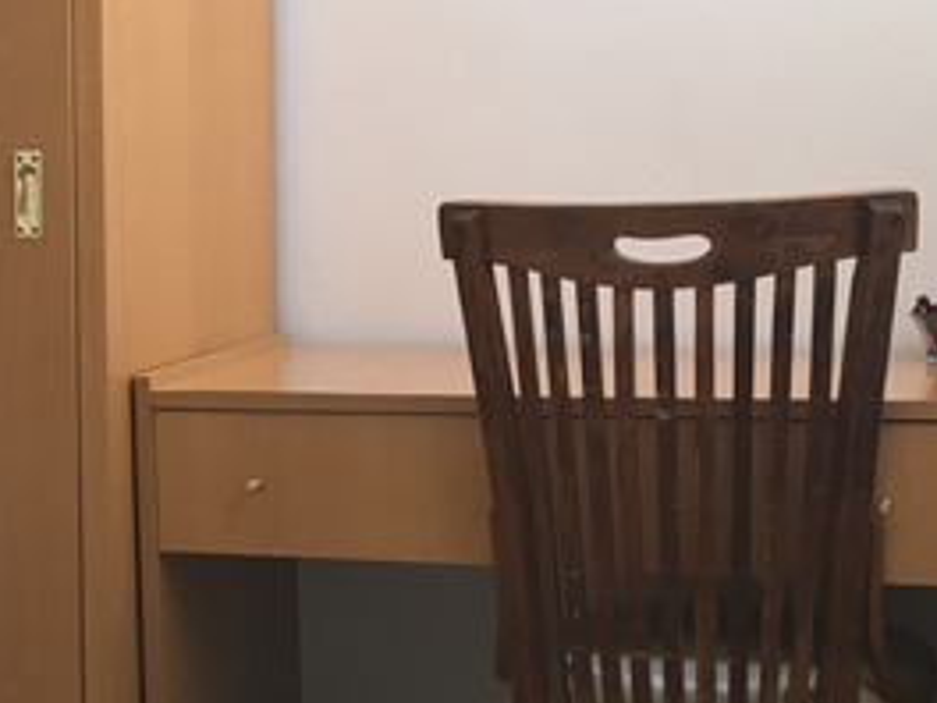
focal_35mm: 88
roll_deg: +1.9
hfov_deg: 21.8
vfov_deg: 16.8
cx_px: 131
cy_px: 348
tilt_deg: -4.8
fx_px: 2382
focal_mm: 4.15
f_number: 2.2
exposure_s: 1/33
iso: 25
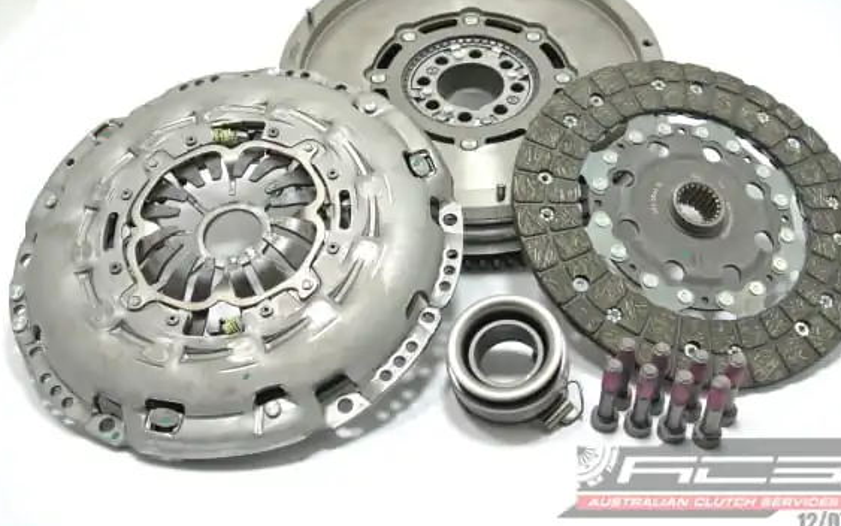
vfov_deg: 32.8
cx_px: 436
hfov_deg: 50.4
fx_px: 894
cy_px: 236
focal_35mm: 39
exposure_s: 1/10
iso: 100
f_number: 4
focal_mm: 13.6
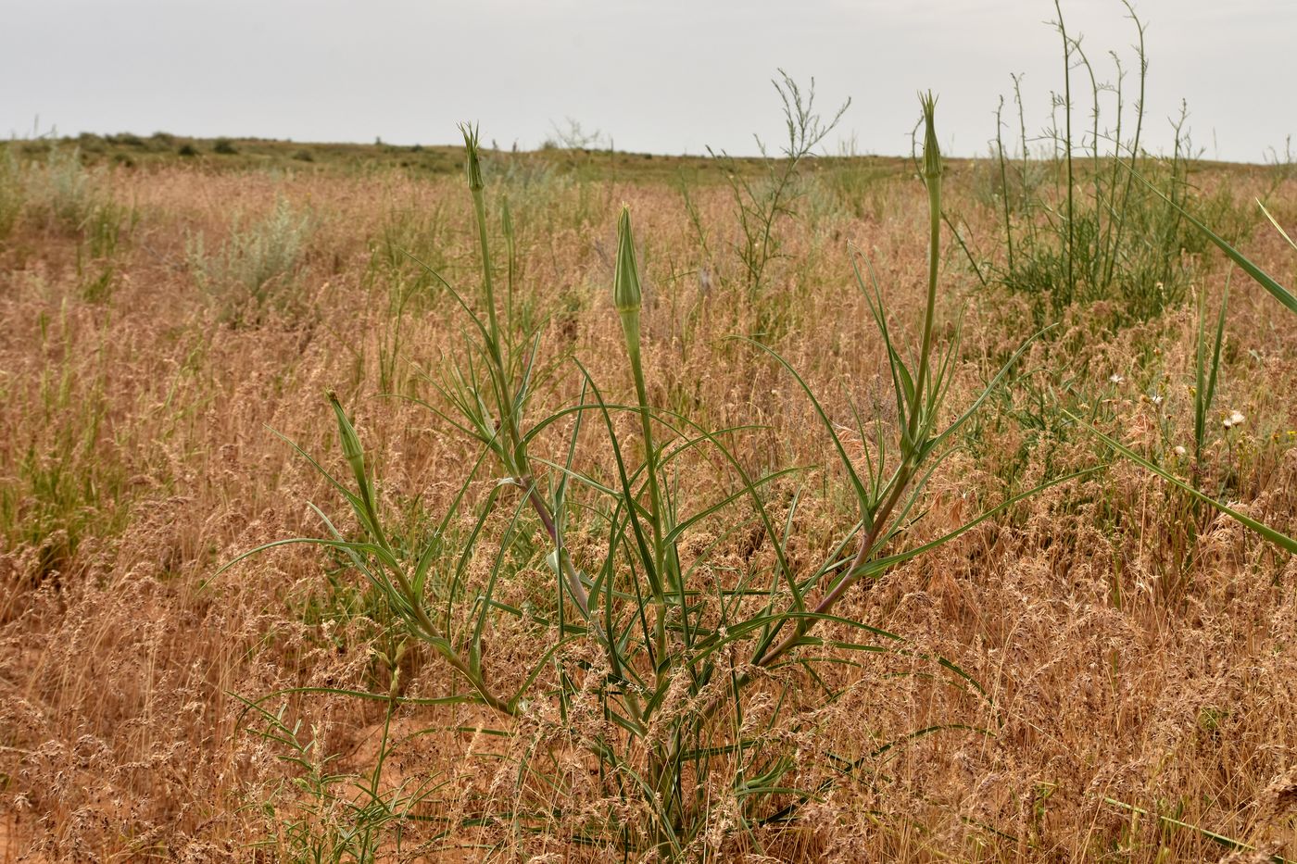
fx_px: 1567
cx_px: 648
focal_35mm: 44
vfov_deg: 30.8
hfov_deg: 45.0
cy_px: 432
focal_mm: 29
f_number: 11
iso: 250
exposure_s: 1/500
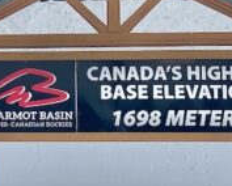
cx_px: -59
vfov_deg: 6.7
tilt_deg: +11.5
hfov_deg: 8.3
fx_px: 1574
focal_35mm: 229
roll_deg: -0.1
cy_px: -84
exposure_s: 1/905
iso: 20
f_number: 2
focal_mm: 6
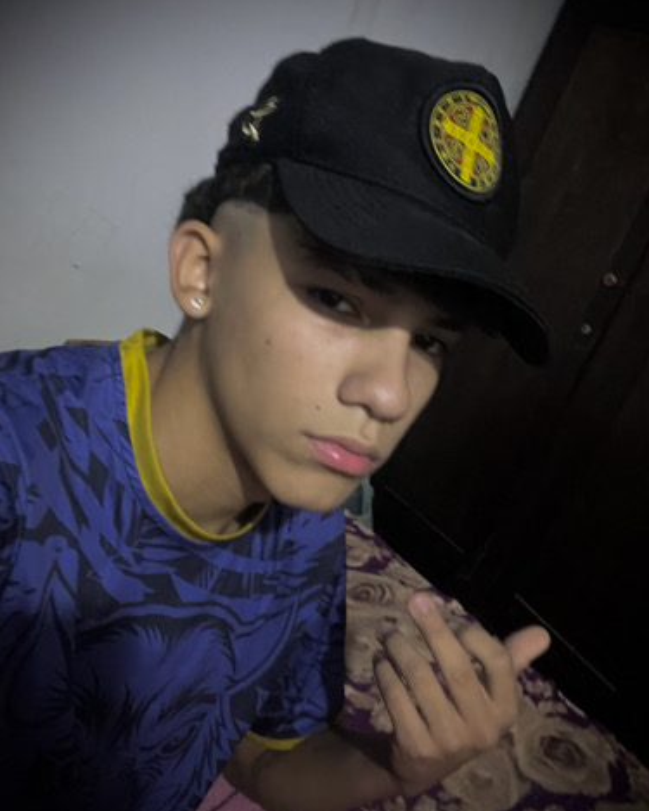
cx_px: 318
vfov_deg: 55.7
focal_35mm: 32
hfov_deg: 45.8
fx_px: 769
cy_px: 408
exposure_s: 1/17
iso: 1250
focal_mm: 2.71
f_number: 2.2
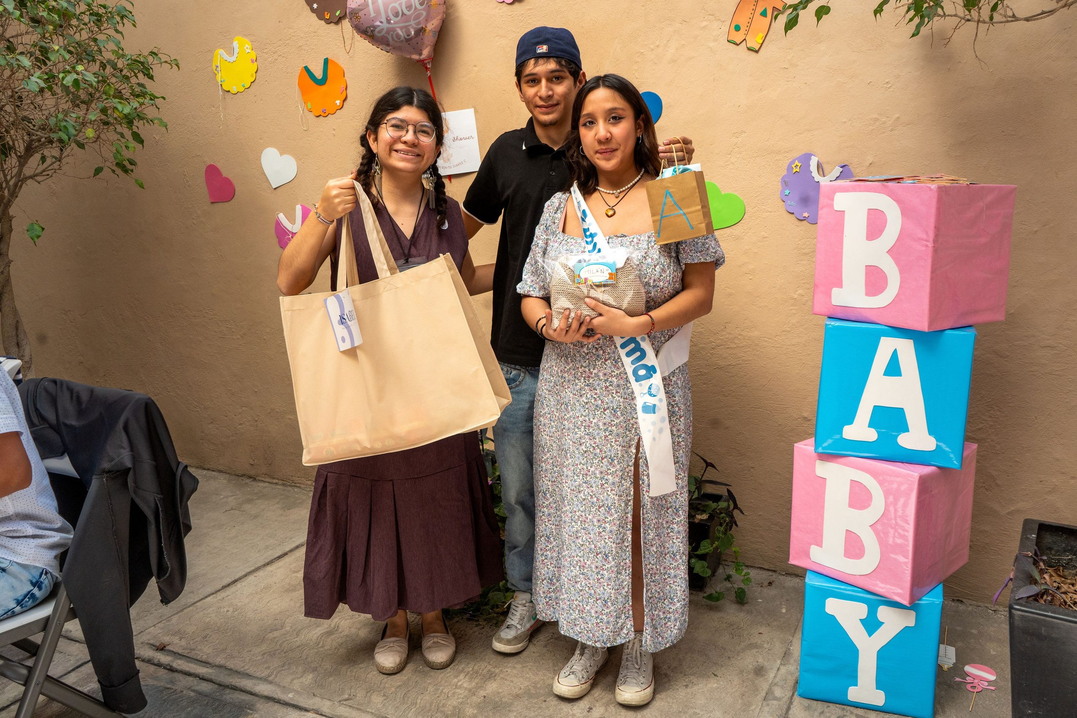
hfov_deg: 62.6
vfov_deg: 44.1
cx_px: 561
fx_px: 886
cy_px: 351
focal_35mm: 30
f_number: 8
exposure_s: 1/200
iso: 800
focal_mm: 28
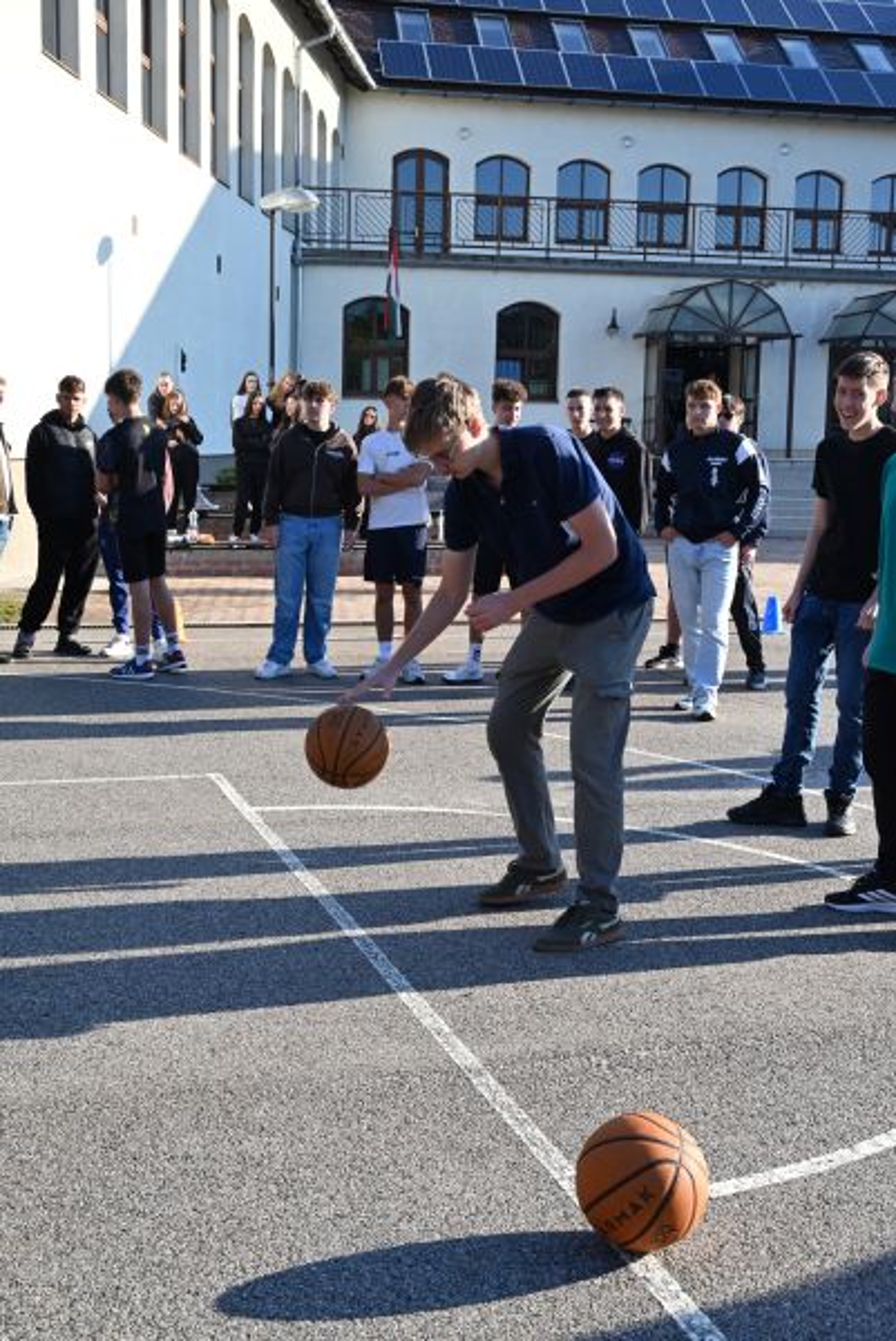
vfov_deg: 44.5
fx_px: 1640
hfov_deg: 30.6
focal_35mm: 44
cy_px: 670
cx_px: 448
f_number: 13
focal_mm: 44
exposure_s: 1/640
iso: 1600
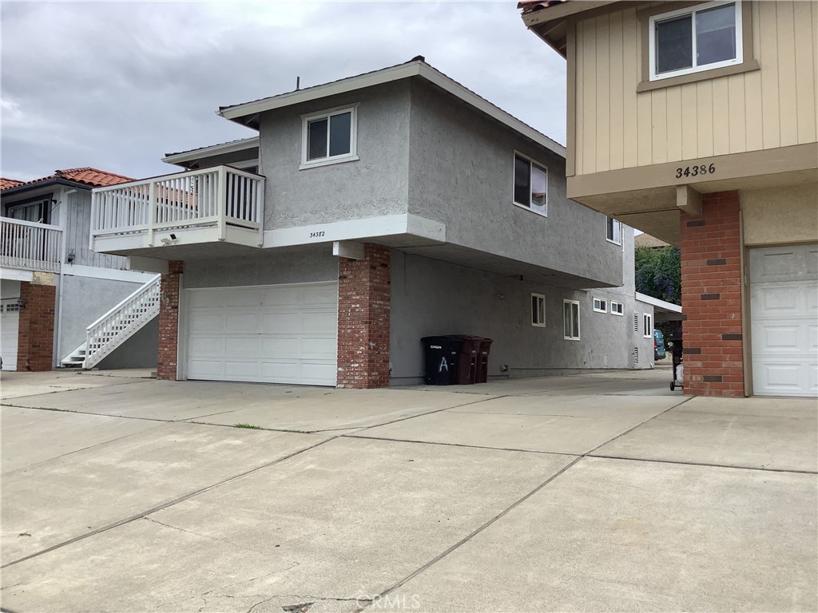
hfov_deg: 58.4
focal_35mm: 31
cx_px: 409
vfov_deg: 45.4
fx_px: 733
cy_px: 306
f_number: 2.4
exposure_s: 1/1045
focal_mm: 3.3
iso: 25
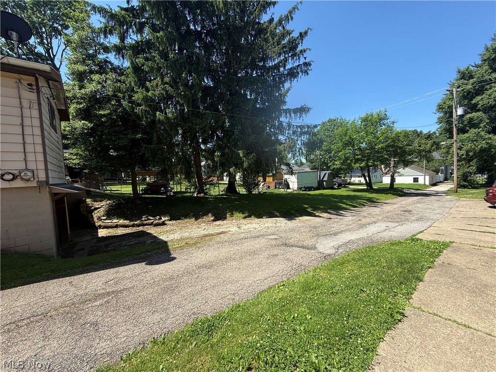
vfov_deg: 85.7
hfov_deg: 102.1
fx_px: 201
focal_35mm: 14
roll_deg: +2.4
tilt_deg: -2.7
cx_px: 248
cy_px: 186
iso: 50
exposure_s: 1/901
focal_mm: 2.22
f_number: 2.2
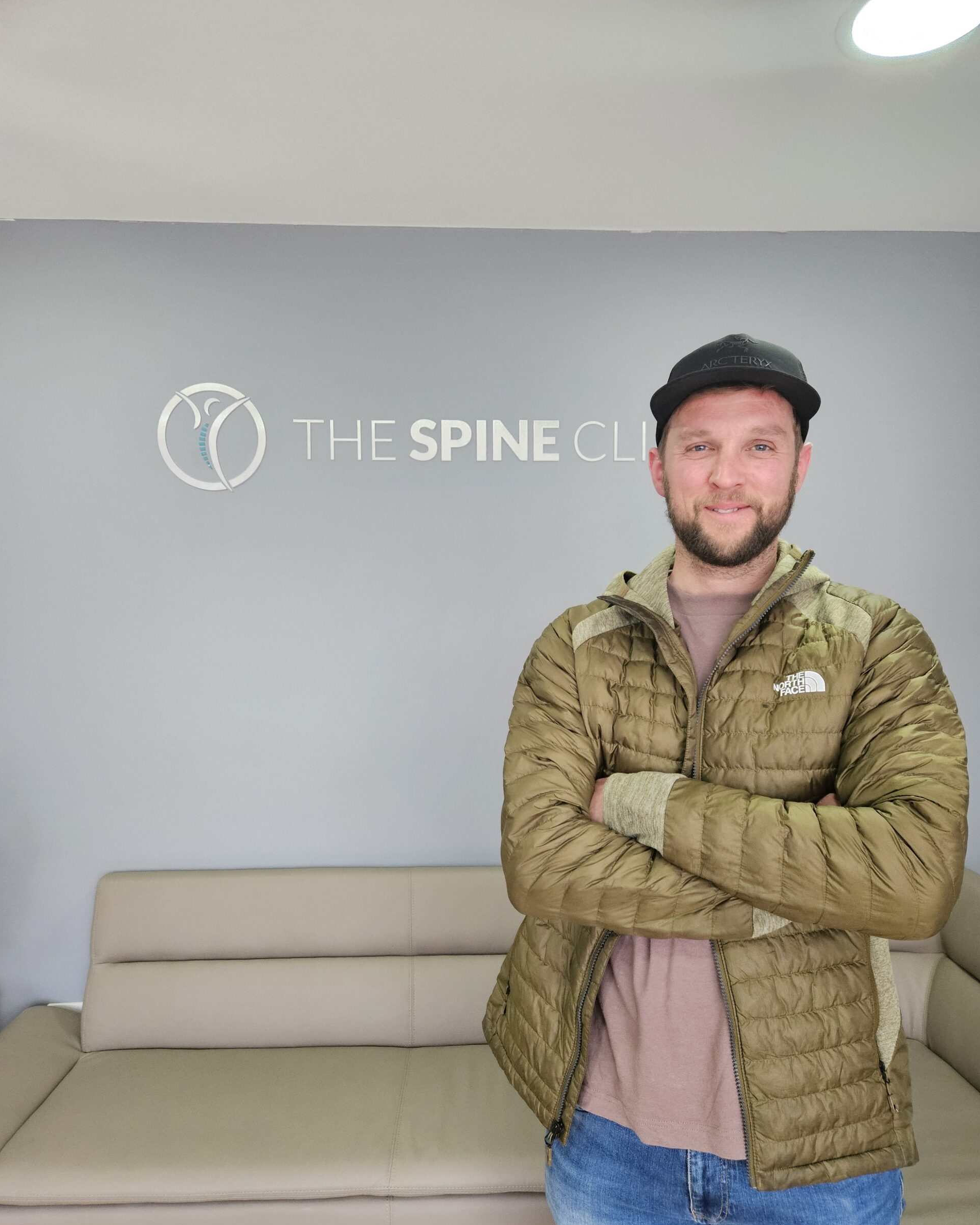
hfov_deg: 58.8
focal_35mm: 24
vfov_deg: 70.2
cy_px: 650
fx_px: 870
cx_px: 490
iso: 800
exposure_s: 1/100
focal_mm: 5.4
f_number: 1.8
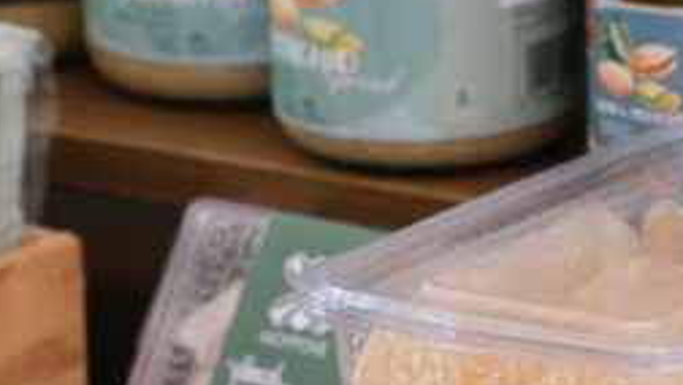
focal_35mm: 226
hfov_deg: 9.5
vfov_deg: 5.4
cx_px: 499
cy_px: 370
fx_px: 4095
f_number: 2.5
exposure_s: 1/200
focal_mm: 35
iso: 320
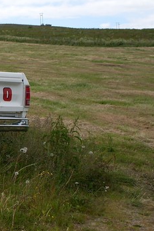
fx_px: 622
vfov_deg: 21.0
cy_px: 87
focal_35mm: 97
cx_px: -83
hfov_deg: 13.3
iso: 80
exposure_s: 1/180
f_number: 8.4
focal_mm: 6.3
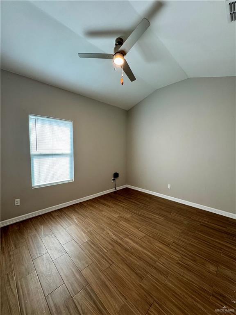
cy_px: 158
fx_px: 127
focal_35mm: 14
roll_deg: +0.3
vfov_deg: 102.1
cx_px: 118
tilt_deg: -3.2
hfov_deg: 85.7
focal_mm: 2.22
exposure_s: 1/120
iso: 200
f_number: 2.2
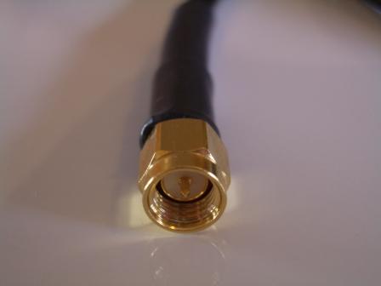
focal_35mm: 62
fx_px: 682
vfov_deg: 23.7
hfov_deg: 31.2
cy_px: 143
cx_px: 190
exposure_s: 1/20
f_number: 3.5
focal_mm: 10.2
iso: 200
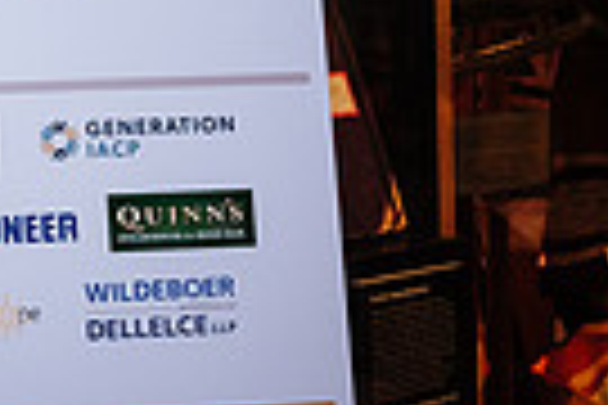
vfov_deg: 12.0
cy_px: 250
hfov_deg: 17.6
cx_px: 36
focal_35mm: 114
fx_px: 1925
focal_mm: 15.9
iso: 800
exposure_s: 1/80
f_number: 5
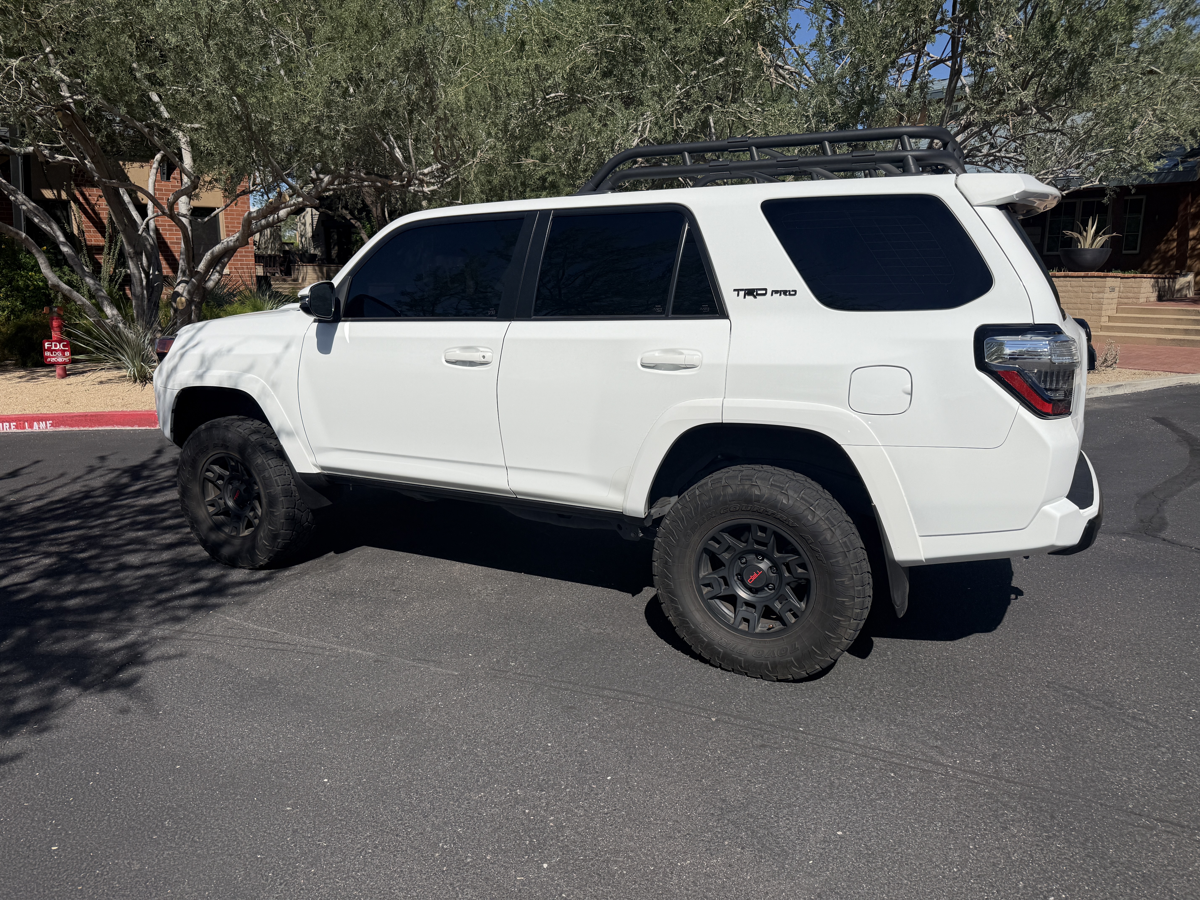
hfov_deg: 71.6
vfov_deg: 56.8
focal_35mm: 24
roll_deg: -0.3
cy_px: 450
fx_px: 832
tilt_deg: -12.6
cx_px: 600
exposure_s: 1/10309
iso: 80
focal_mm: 6.76
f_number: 1.78
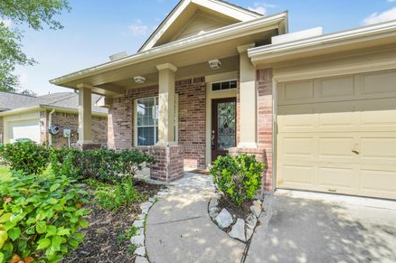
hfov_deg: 96.8
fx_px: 176
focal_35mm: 16
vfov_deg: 73.5
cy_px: 140
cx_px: 194
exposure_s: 1/400
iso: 500
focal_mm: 14
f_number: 11
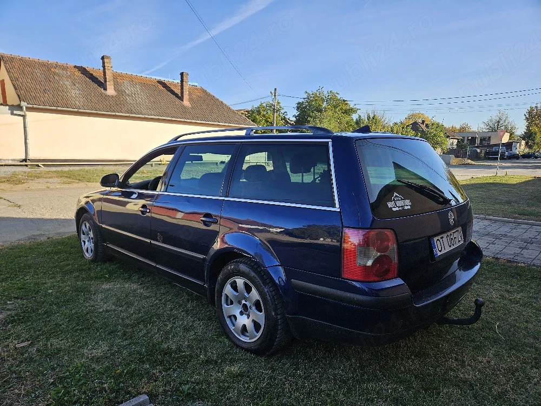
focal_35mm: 23
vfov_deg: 58.9
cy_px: 203
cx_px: 270
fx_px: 359
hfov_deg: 73.9
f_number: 1.8
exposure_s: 1/769
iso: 25
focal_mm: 5.4
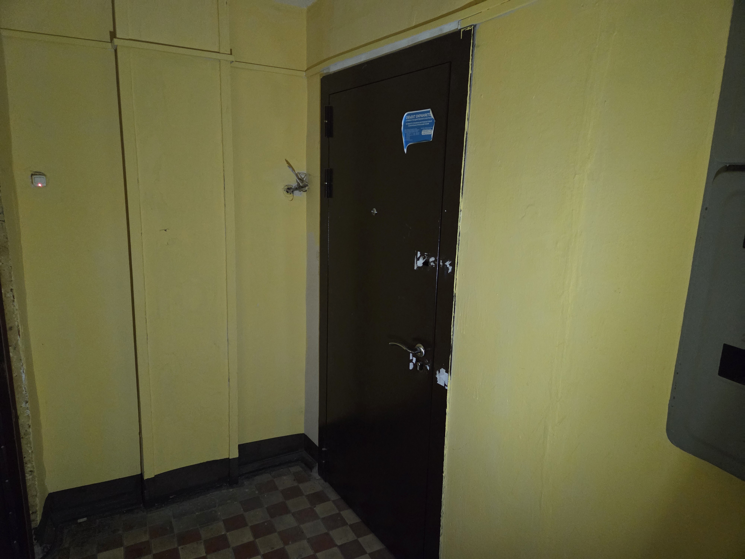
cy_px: 280
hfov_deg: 73.9
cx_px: 372
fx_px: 495
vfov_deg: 58.9
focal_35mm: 23
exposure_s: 1/50
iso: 1250
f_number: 1.8
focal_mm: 5.4
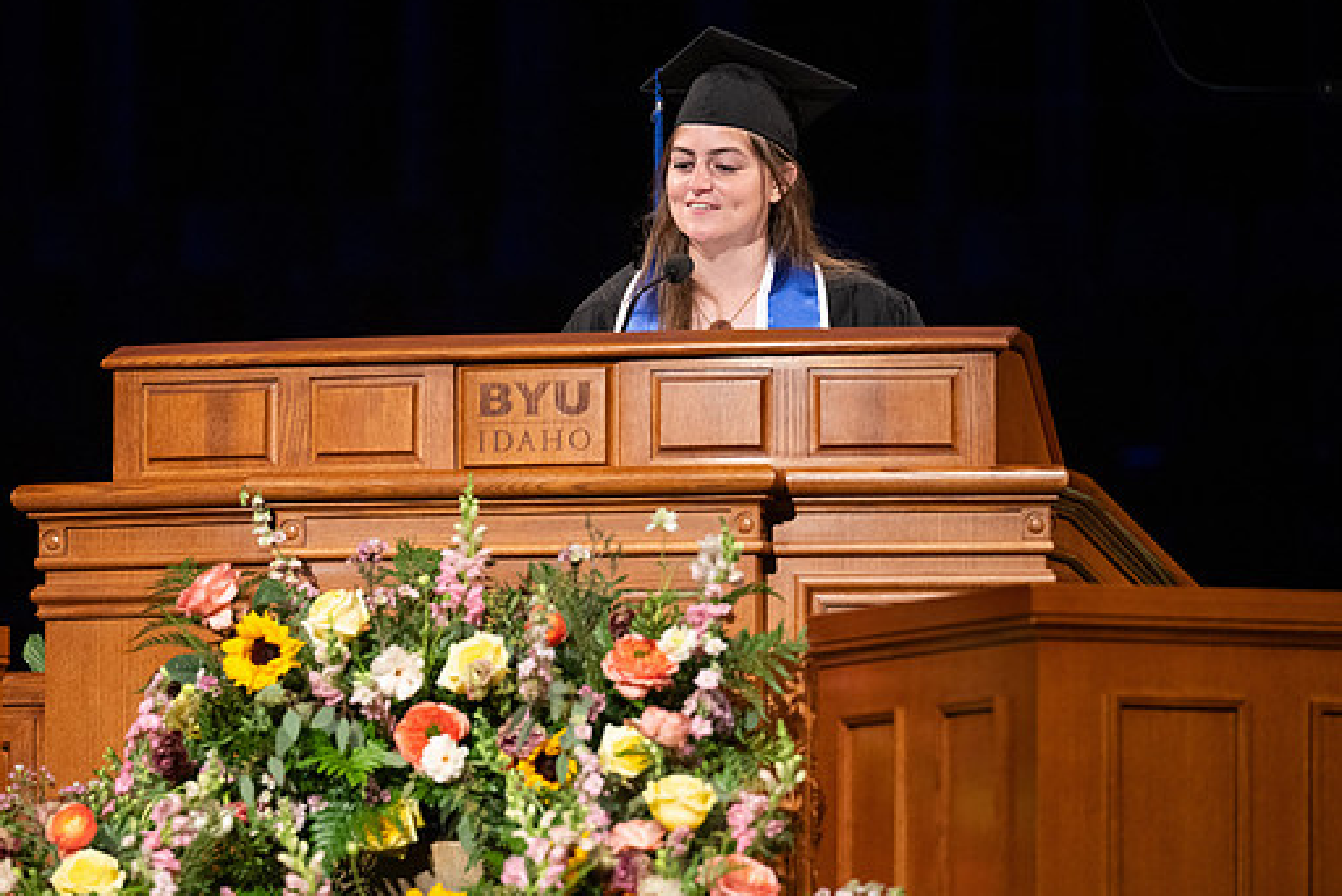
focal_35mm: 261
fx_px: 9735
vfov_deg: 5.3
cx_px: 552
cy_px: 482
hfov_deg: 7.9
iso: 2500
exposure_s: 1/320
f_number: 3.5
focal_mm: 200
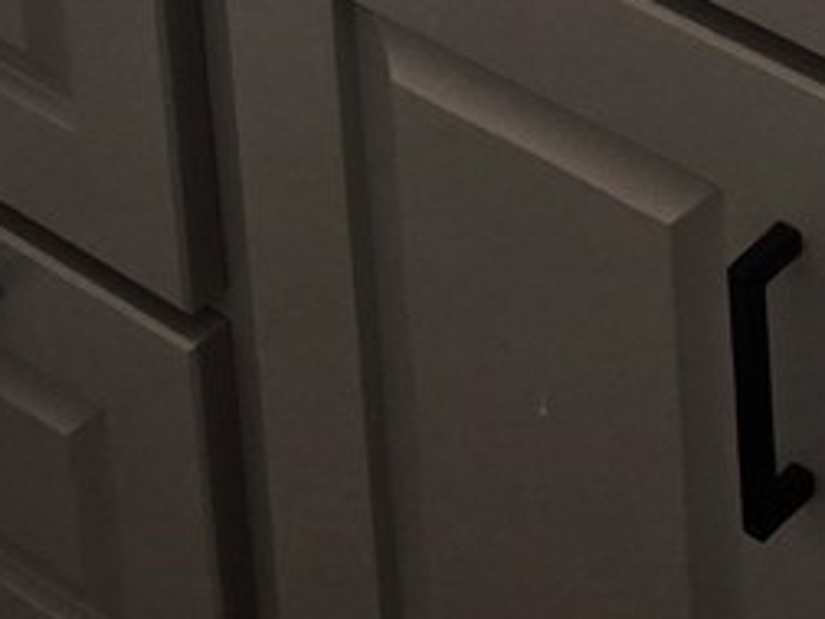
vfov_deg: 7.3
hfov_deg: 11.2
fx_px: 4171
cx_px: 714
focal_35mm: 175
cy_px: -1362
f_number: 1.7
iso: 125
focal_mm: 6.3
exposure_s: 1/120
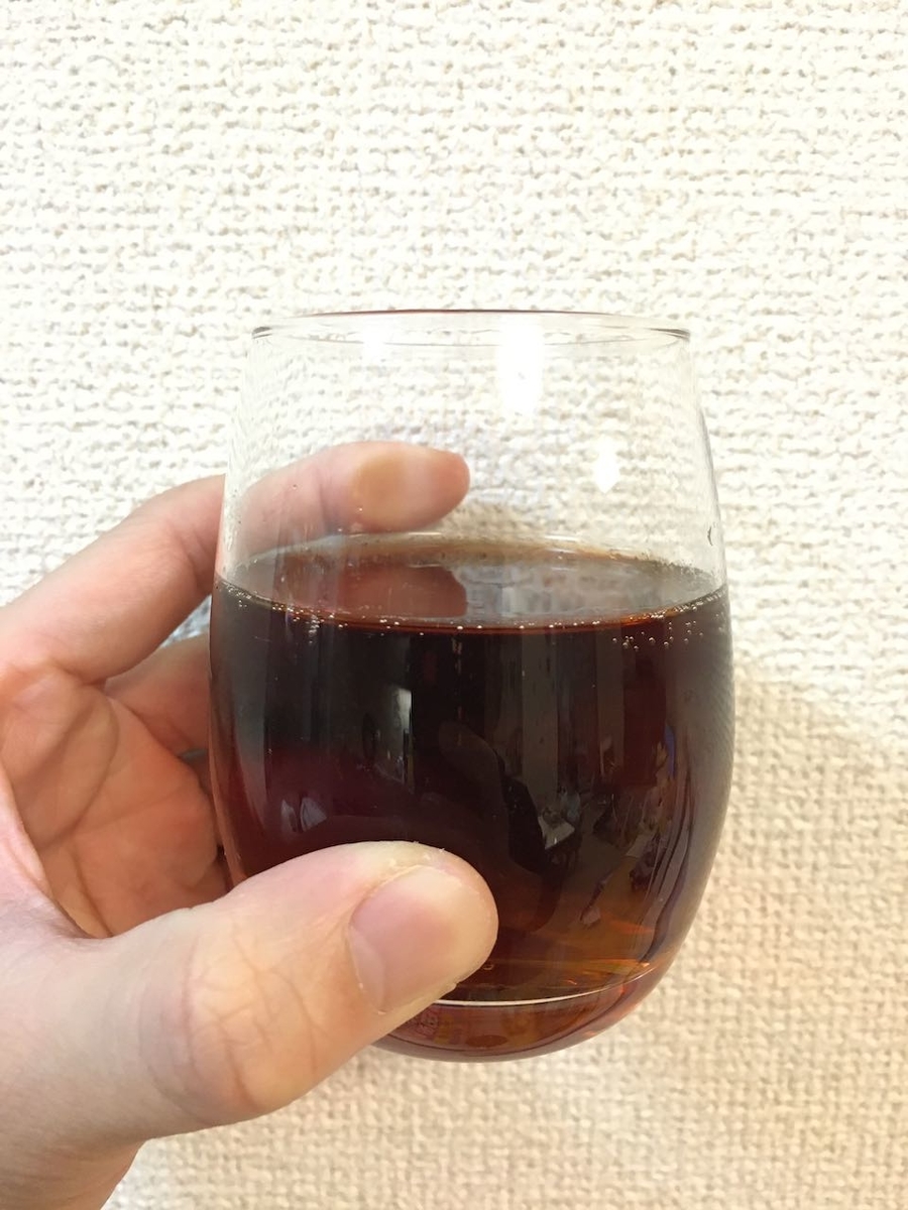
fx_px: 1014
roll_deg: -1.8
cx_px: 454
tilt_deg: -11.8
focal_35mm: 29
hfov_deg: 48.2
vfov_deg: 61.7
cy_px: 605
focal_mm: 4.15
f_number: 2.2
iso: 200
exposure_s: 1/20
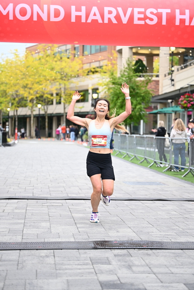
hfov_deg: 18.9
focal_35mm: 72
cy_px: 145
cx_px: 97
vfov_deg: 28.1
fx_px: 582
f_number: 2.8
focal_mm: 72
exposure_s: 1/1250
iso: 1250
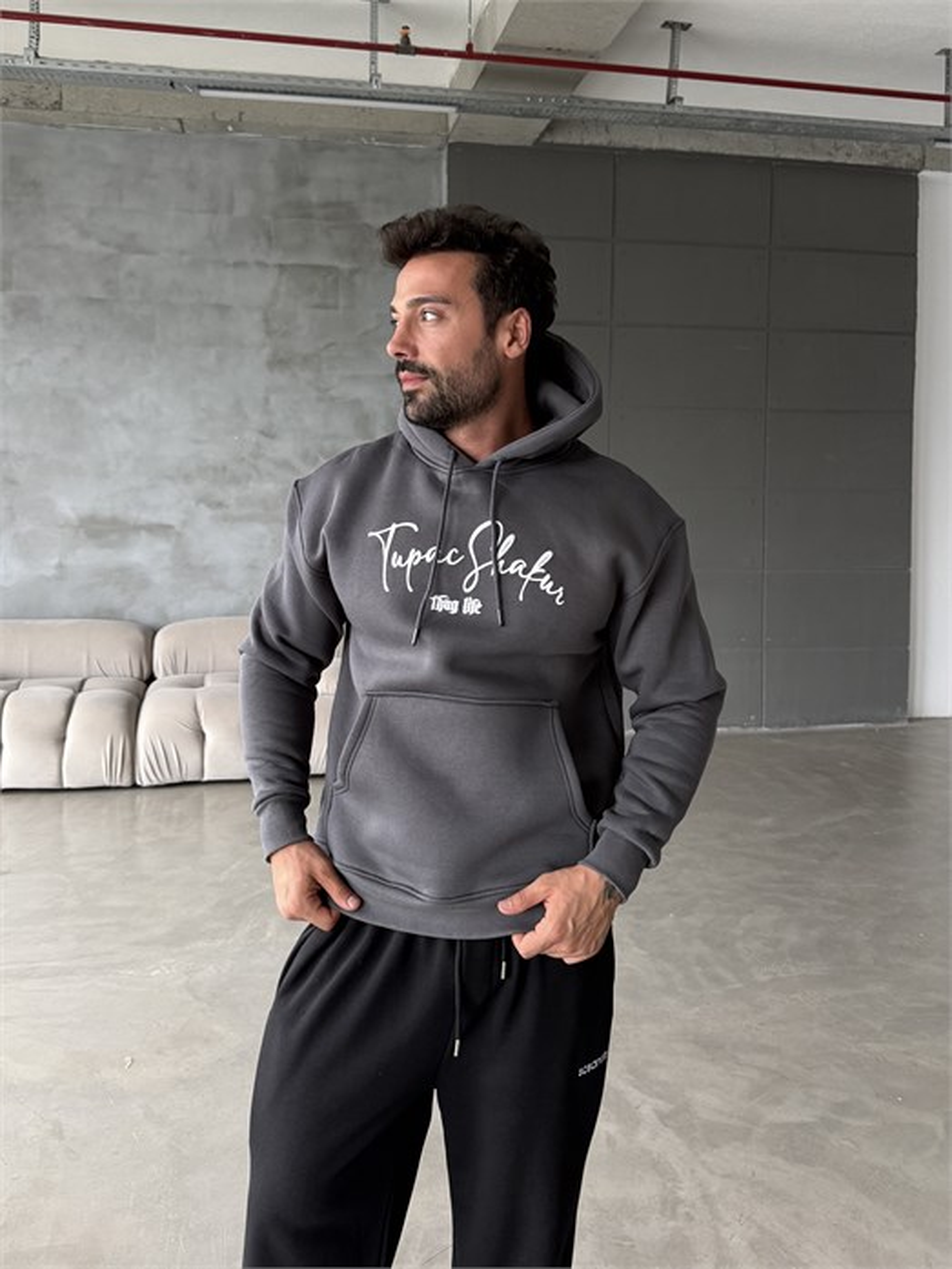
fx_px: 880
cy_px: 634
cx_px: 476
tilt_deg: -2.3
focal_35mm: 24
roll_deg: -0.6
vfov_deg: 71.6
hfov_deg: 56.8
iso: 200
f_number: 1.78
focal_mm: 6.76
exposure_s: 1/121
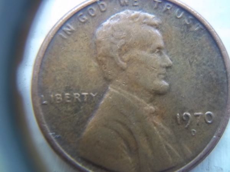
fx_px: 239
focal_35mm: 36
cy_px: 86
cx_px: 115
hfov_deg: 51.4
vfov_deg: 39.7
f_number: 3.1
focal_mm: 6.5
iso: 160
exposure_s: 1/20
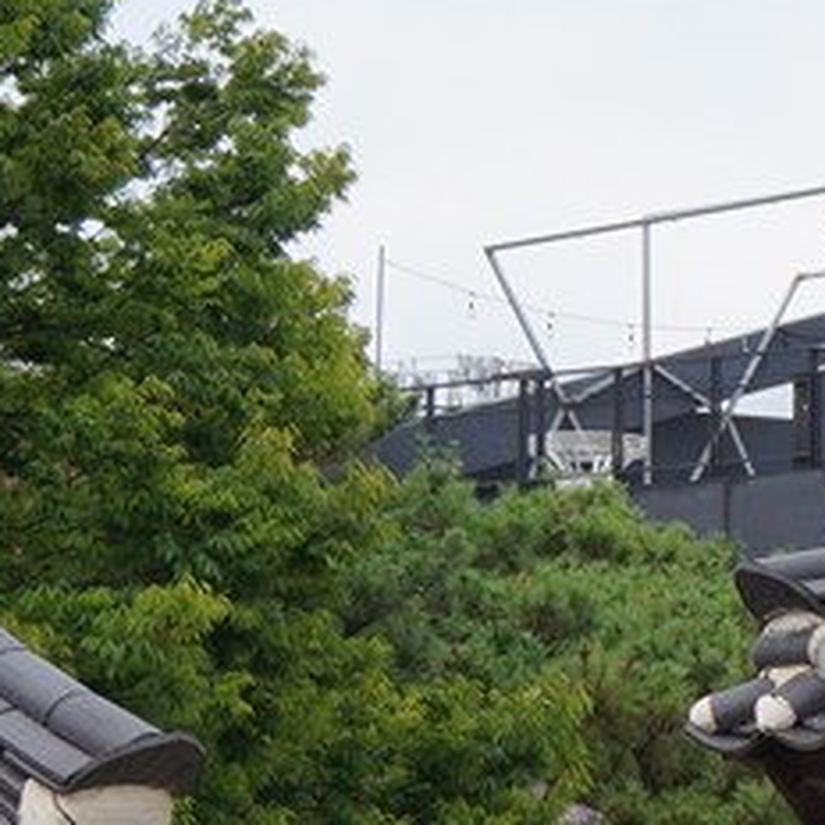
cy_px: 526
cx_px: 2496
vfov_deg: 6.8
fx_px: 6903
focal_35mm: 256
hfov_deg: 6.3
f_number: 14
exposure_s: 1/100
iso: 200
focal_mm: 35
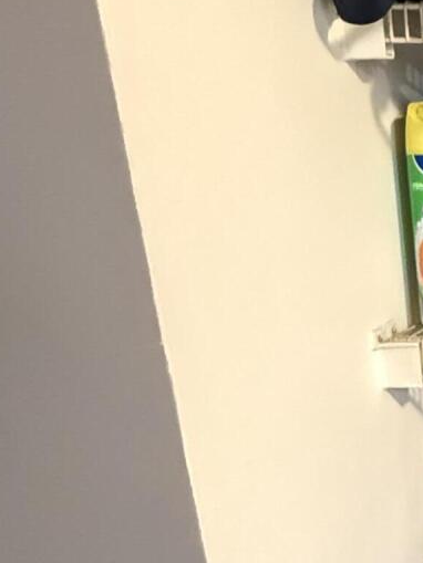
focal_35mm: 55
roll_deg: +0.1
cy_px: 298
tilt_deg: -13.4
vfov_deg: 34.9
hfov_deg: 20.2
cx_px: 733
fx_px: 896
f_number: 2.2
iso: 1250
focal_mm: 2.22
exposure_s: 1/60
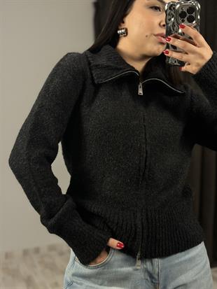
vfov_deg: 39.6
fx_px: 401
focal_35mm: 48
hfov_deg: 30.3
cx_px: 108
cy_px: 144
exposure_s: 1/100
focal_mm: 6.86
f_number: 1.78
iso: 125
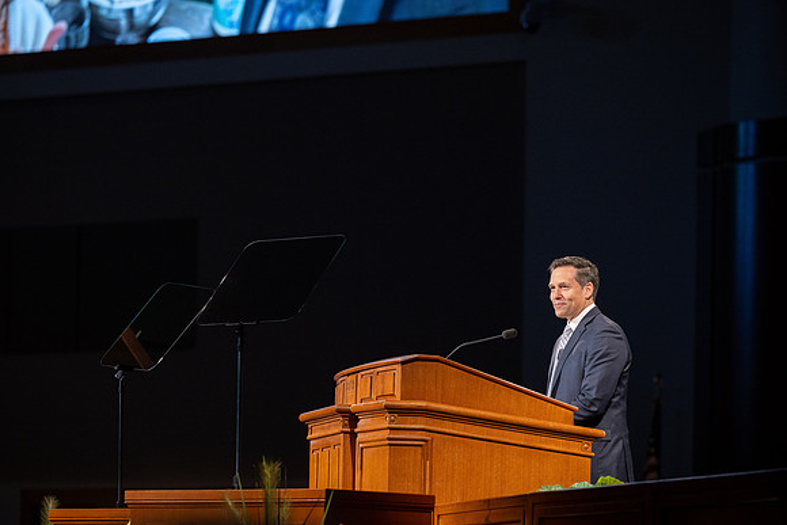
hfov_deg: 10.3
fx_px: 4373
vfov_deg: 6.9
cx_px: 394
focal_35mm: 200
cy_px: 262
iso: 1250
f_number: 4
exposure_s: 1/125
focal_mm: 200
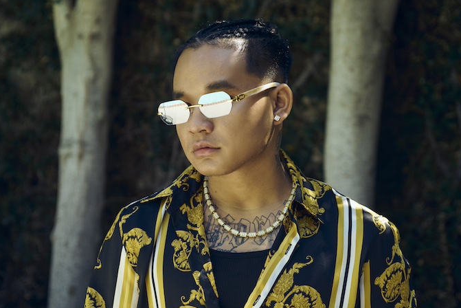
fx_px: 935
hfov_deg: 27.7
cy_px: 155
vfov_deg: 18.7
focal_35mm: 73
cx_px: 238
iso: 250
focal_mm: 70
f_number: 4
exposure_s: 1/250
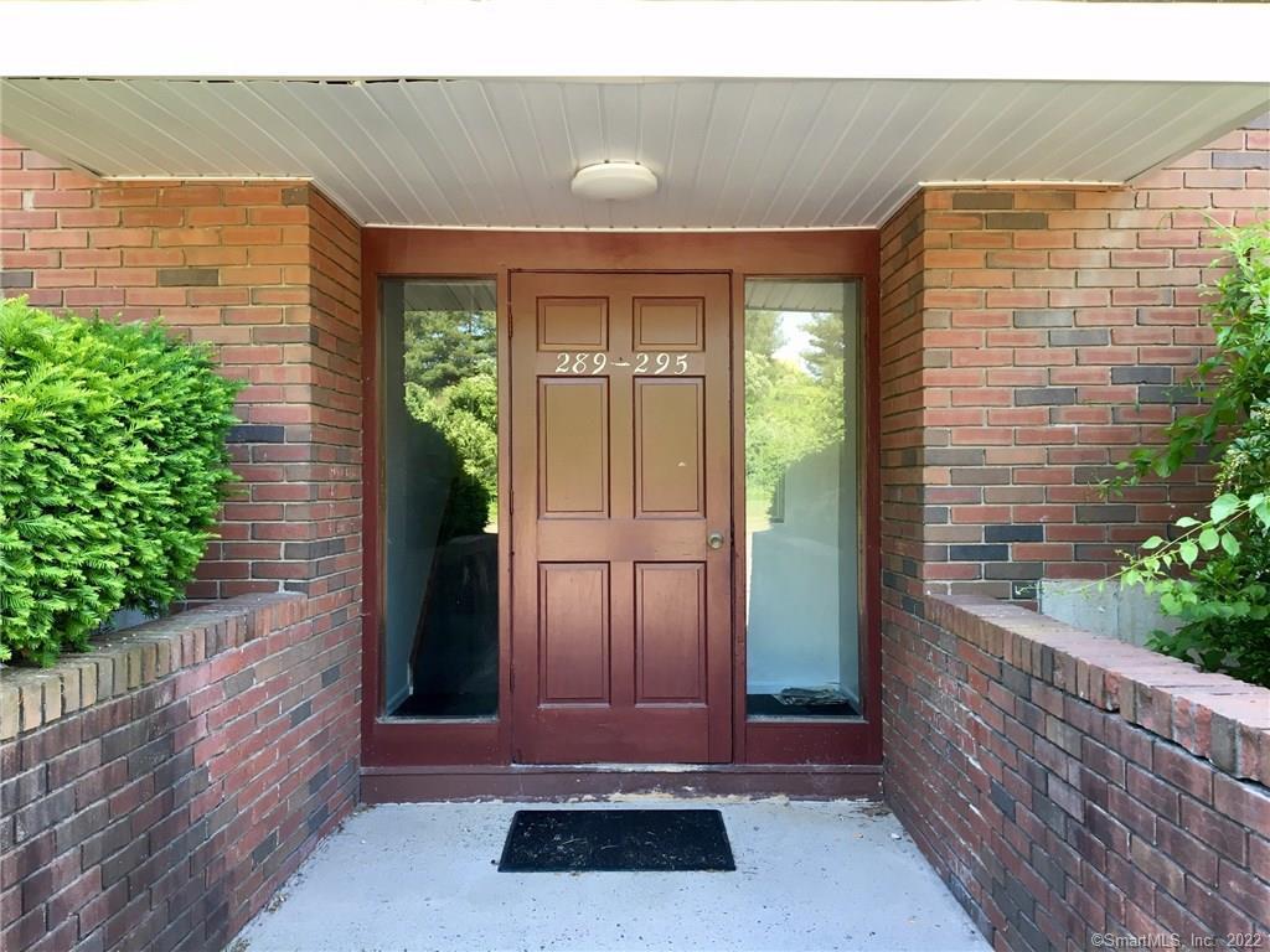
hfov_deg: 61.7
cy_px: 476
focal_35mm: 29
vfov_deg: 48.2
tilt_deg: +0.9
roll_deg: +0.3
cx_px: 635
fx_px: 1064
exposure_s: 1/40
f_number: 2.2
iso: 25
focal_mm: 4.15
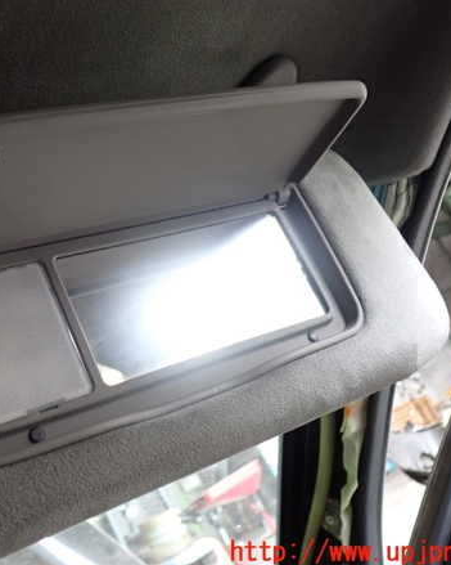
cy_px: 279
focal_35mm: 40
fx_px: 668
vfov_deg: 45.8
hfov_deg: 36.8
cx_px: 135
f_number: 2.3
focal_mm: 5.4
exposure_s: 1/50
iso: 320
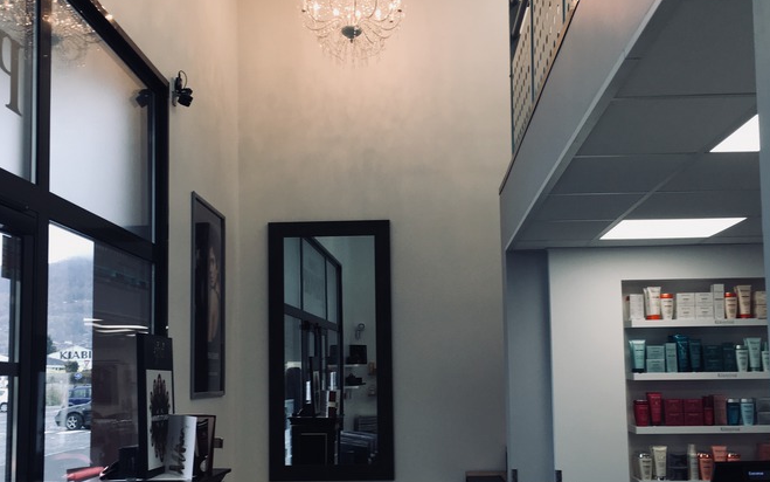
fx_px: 881
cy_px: 305
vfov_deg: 30.4
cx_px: 387
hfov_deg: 47.2
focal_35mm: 42
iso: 40
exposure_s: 1/100
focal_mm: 4.15
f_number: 2.2
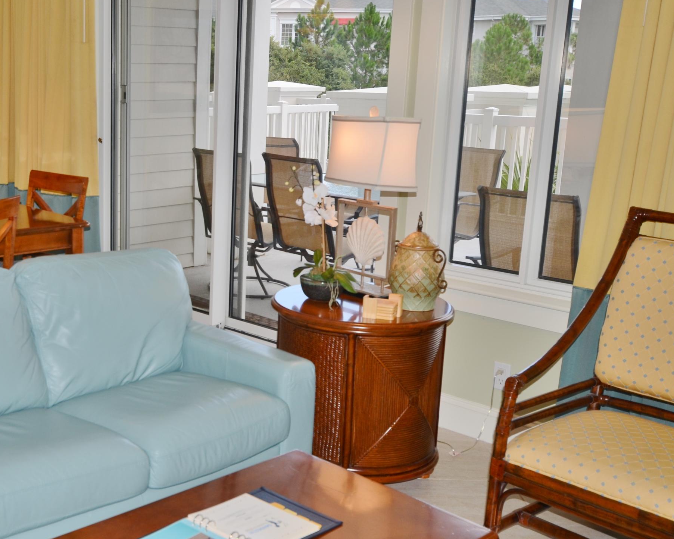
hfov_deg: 42.0
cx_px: 139
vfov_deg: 35.7
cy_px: 271
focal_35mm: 42
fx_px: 838
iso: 200
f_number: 3.5
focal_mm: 18
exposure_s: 1/250
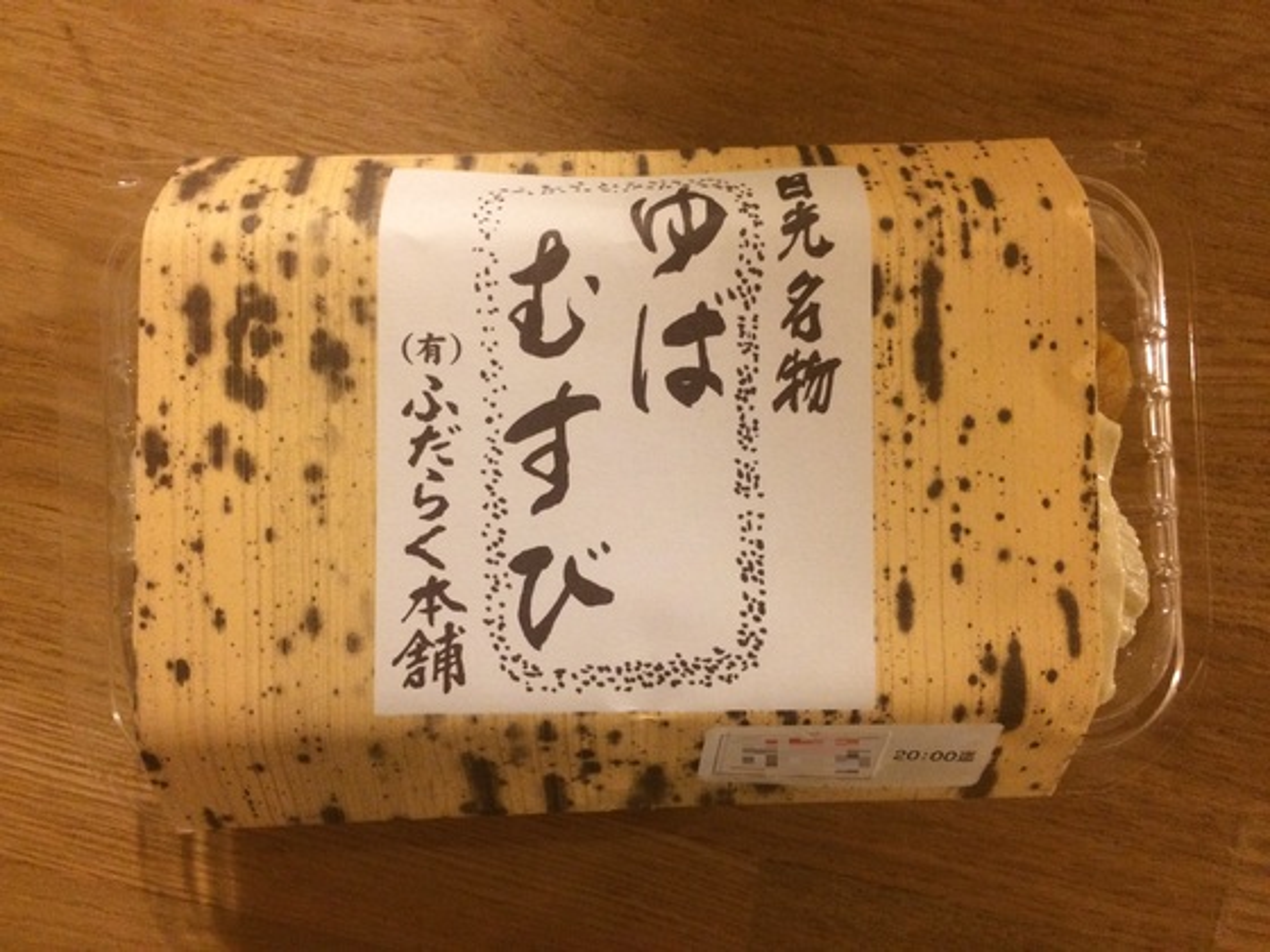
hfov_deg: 61.7
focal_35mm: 29
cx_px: 635
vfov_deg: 48.2
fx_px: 1064
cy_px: 476
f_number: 2.2
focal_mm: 4.15
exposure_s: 1/15
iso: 320
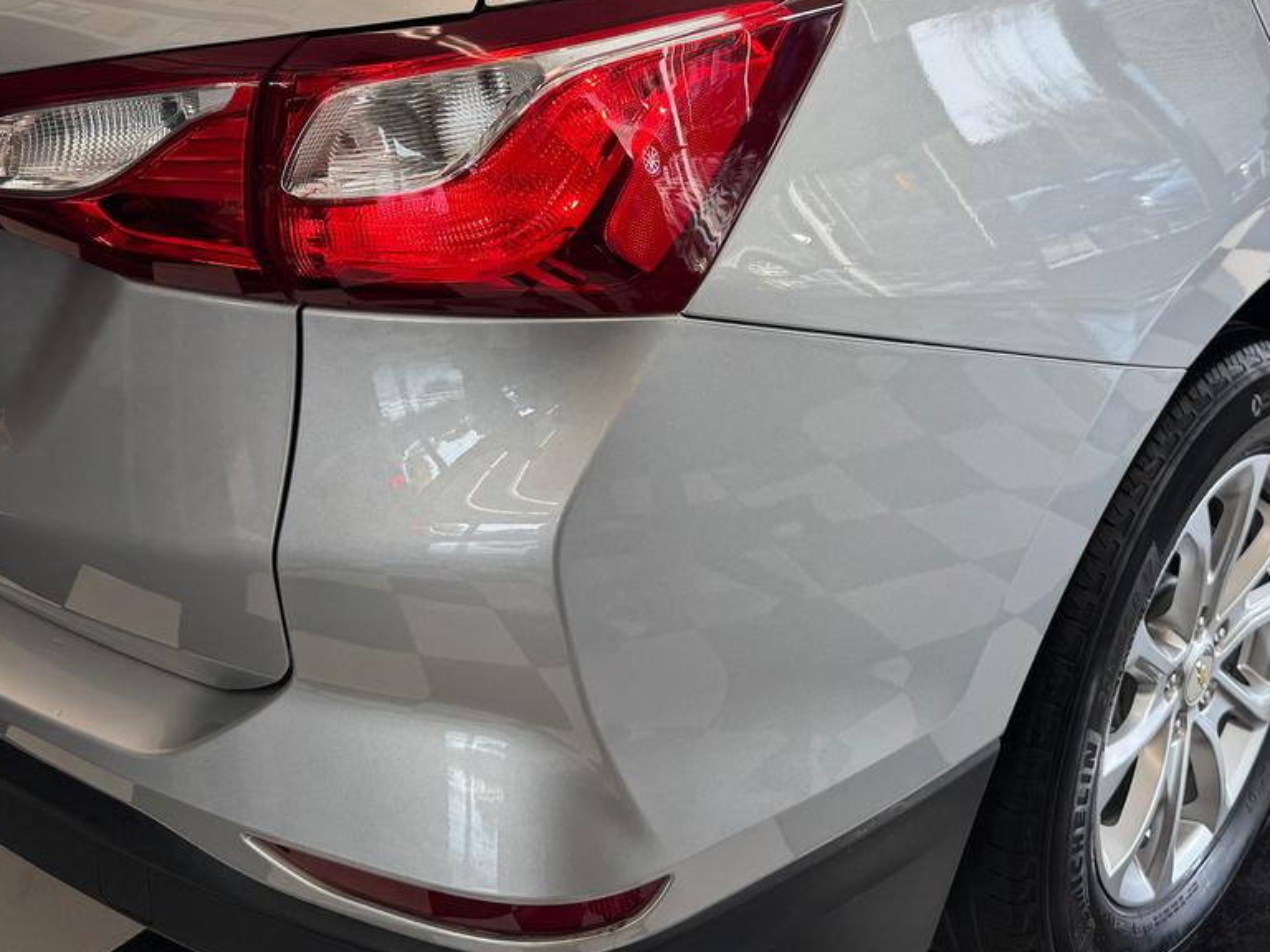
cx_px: 774
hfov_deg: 46.5
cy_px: 192
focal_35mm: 40
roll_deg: +1.5
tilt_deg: -21.1
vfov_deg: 34.8
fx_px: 1468
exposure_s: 1/333
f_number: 1.78
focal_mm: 6.76
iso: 80
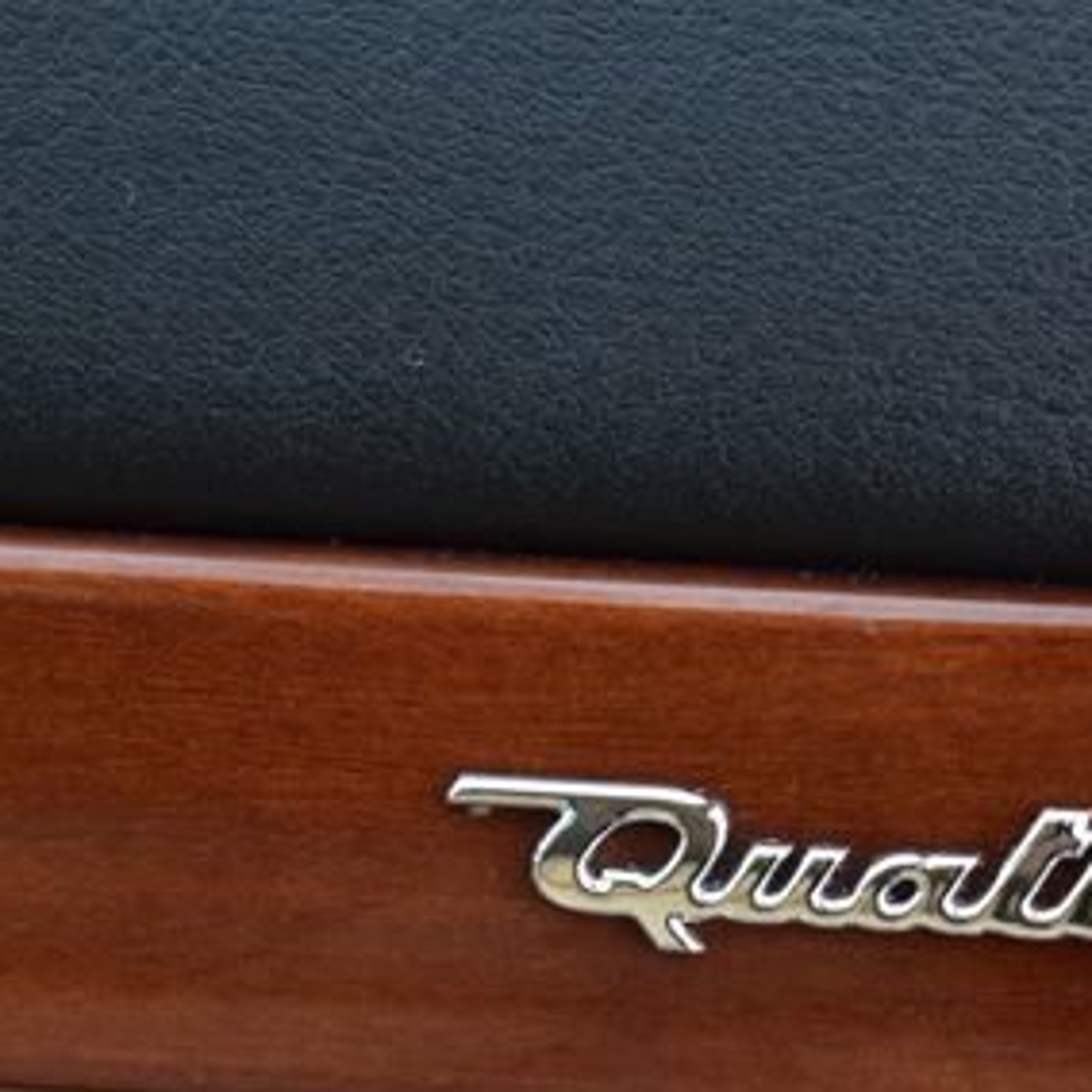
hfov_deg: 10.9
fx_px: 5638
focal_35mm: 158
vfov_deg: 11.0
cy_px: 757
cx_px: 1161
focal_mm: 55
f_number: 6.3
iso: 800
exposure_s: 1/15
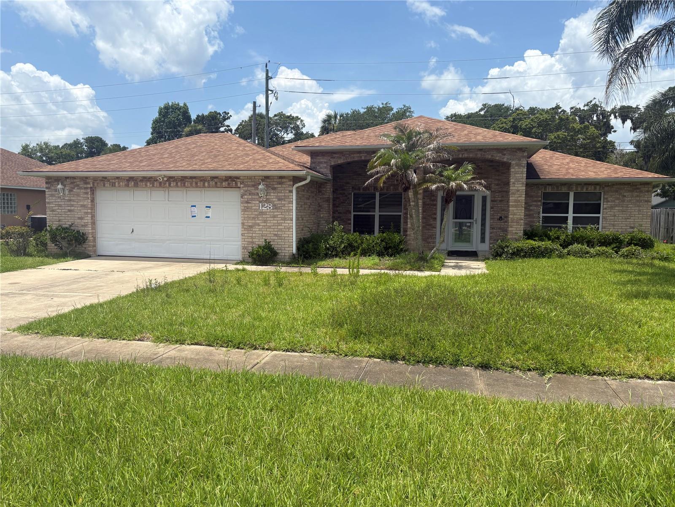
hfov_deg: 67.3
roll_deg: -1.1
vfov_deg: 53.1
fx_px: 507
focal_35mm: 26
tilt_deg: -4.7
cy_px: 254
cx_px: 338
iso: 50
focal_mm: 5.96
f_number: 1.6
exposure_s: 1/4329
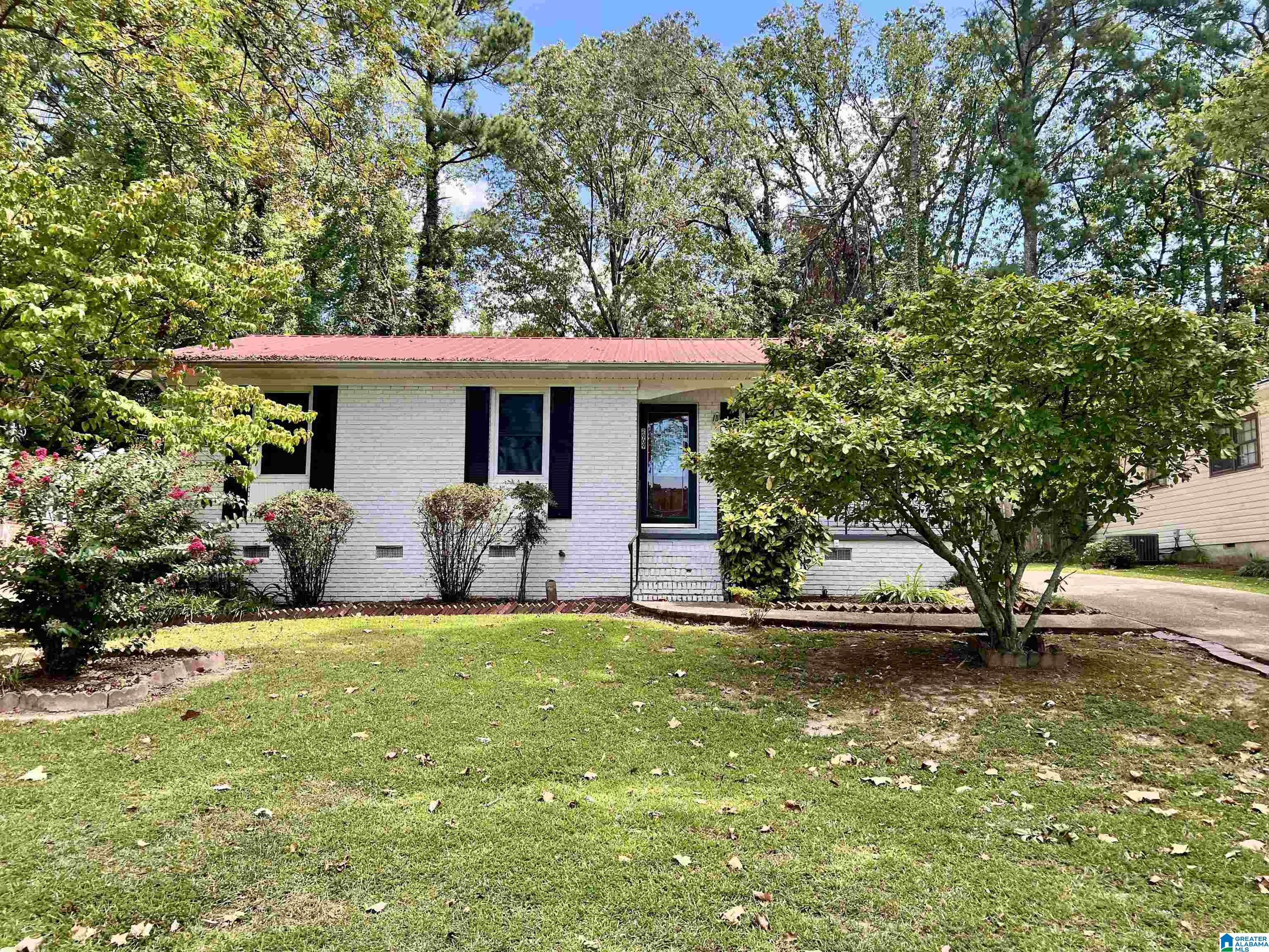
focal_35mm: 26
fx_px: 953
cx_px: 634
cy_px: 476
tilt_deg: +6.8
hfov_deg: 67.3
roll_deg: +0.3
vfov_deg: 53.1
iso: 50
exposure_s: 1/753
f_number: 1.5
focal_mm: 5.7
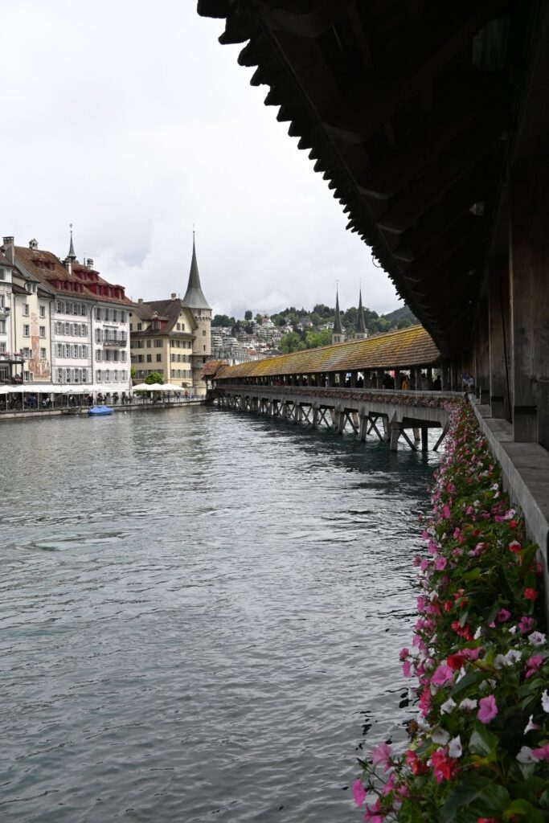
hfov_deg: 36.9
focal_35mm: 36
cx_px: 274
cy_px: 412
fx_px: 823
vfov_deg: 53.1
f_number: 8
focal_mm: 24
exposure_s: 1/500
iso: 200
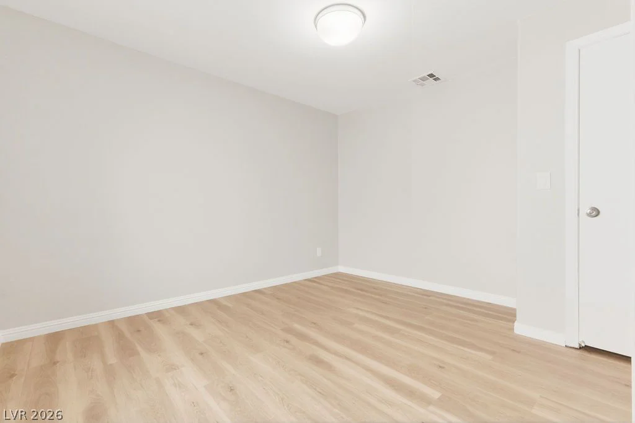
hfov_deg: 96.7
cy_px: 212
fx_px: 282
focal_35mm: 16
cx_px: 318
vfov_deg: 73.8
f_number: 5
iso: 1250
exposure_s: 1/15
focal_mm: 16
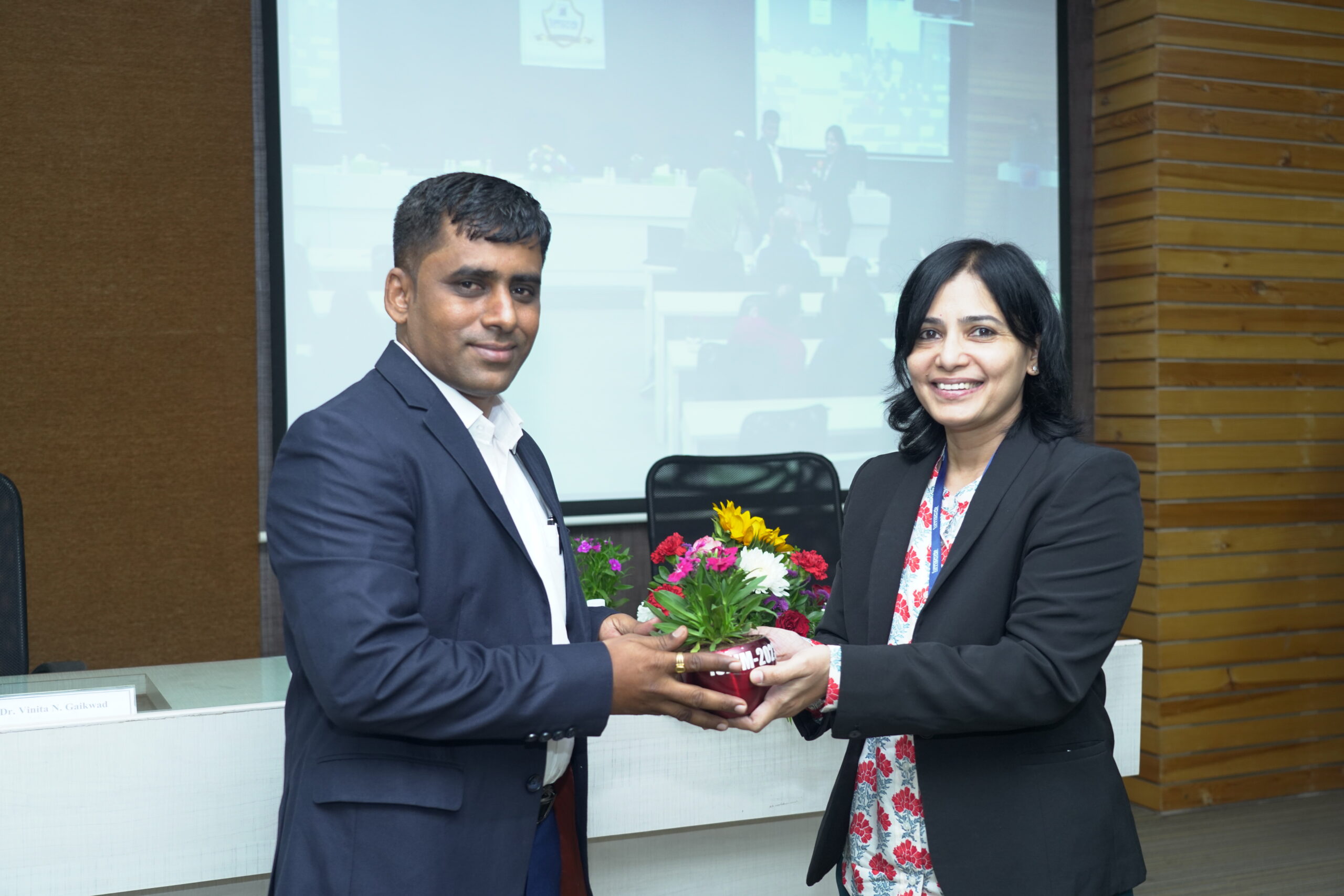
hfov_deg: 48.4
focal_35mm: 40
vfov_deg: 33.4
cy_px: 448
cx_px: 672
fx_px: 1494
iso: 800
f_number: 4
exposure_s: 1/125
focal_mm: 40
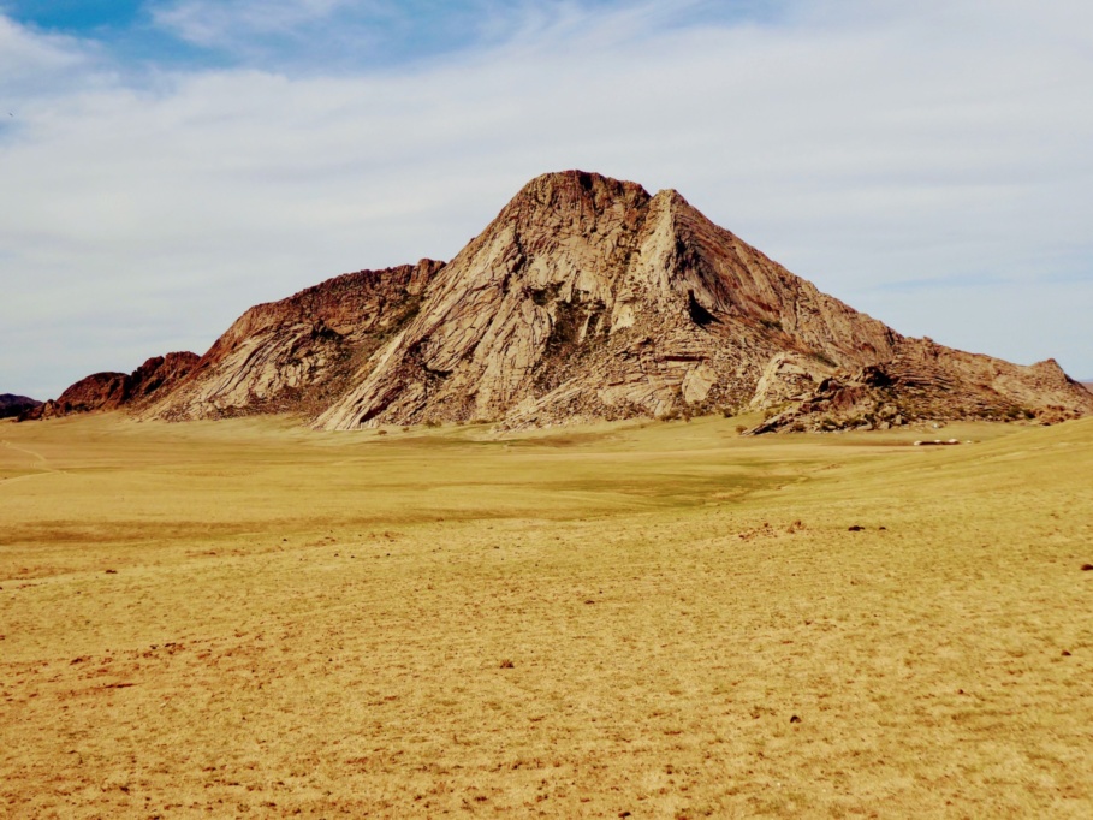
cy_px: 410
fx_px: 1800
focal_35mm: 57
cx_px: 546
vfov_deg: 25.7
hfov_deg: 33.8
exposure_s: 1/1300
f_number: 4.1
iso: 80
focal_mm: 9.6
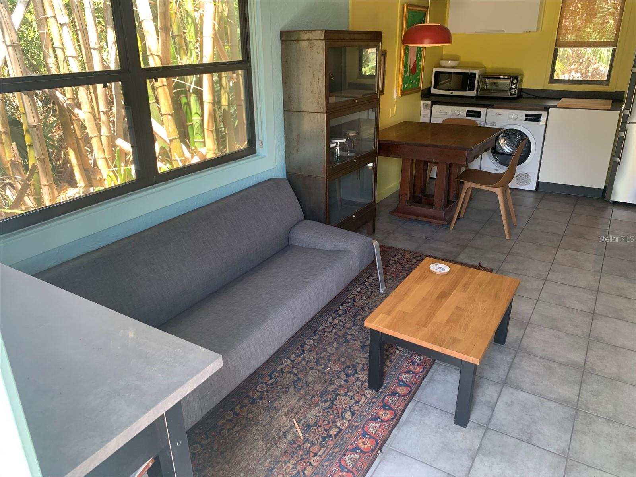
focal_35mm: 26
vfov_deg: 53.1
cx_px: 318
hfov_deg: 67.3
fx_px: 478
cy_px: 238
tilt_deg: -22.1
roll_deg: +1.4
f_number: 1.8
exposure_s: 1/70
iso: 100
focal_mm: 4.25
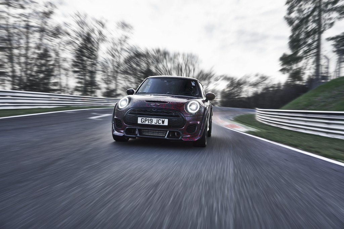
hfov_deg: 55.8
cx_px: 172
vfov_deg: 38.9
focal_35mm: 34
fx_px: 325
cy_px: 114
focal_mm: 34
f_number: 4
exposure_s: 1/100
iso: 400
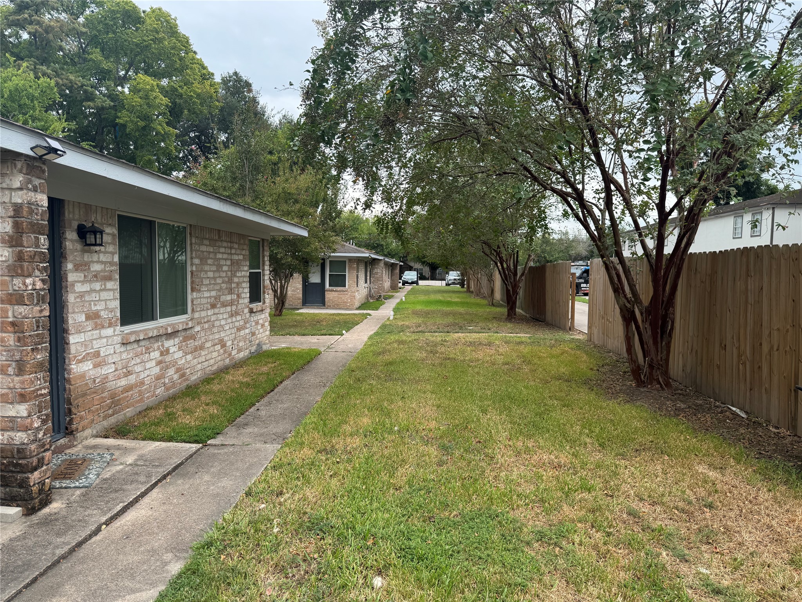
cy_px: 301
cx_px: 401
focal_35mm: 24
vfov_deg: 56.8
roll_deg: -0.9
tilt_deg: -3.5
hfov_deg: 71.6
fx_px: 556
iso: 80
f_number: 1.78
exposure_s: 1/1094
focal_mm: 6.76
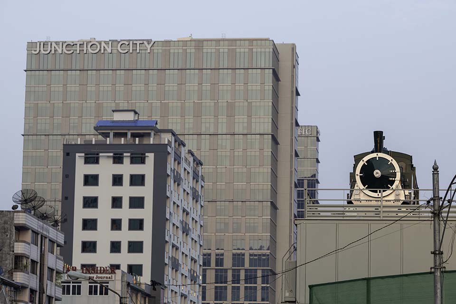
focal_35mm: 135
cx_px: 228
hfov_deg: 15.2
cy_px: 152
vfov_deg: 10.2
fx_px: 1710
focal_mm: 135
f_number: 5.6
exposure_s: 1/250
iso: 160
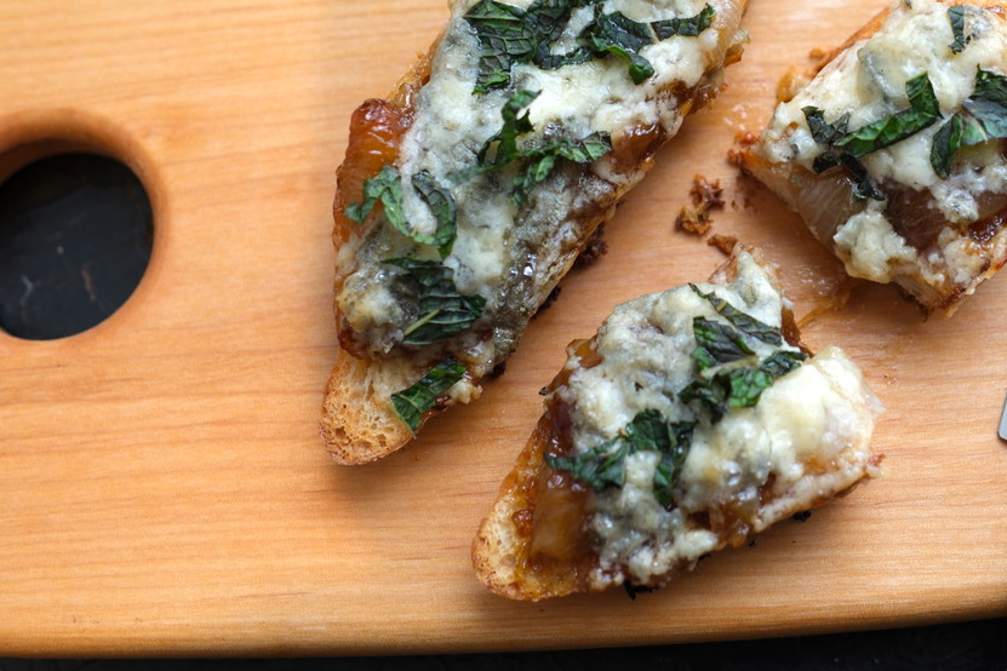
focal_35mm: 65
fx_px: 1818
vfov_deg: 20.9
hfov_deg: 30.7
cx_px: 666
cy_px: 231
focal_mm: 30
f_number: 2.8
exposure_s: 1/70
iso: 125
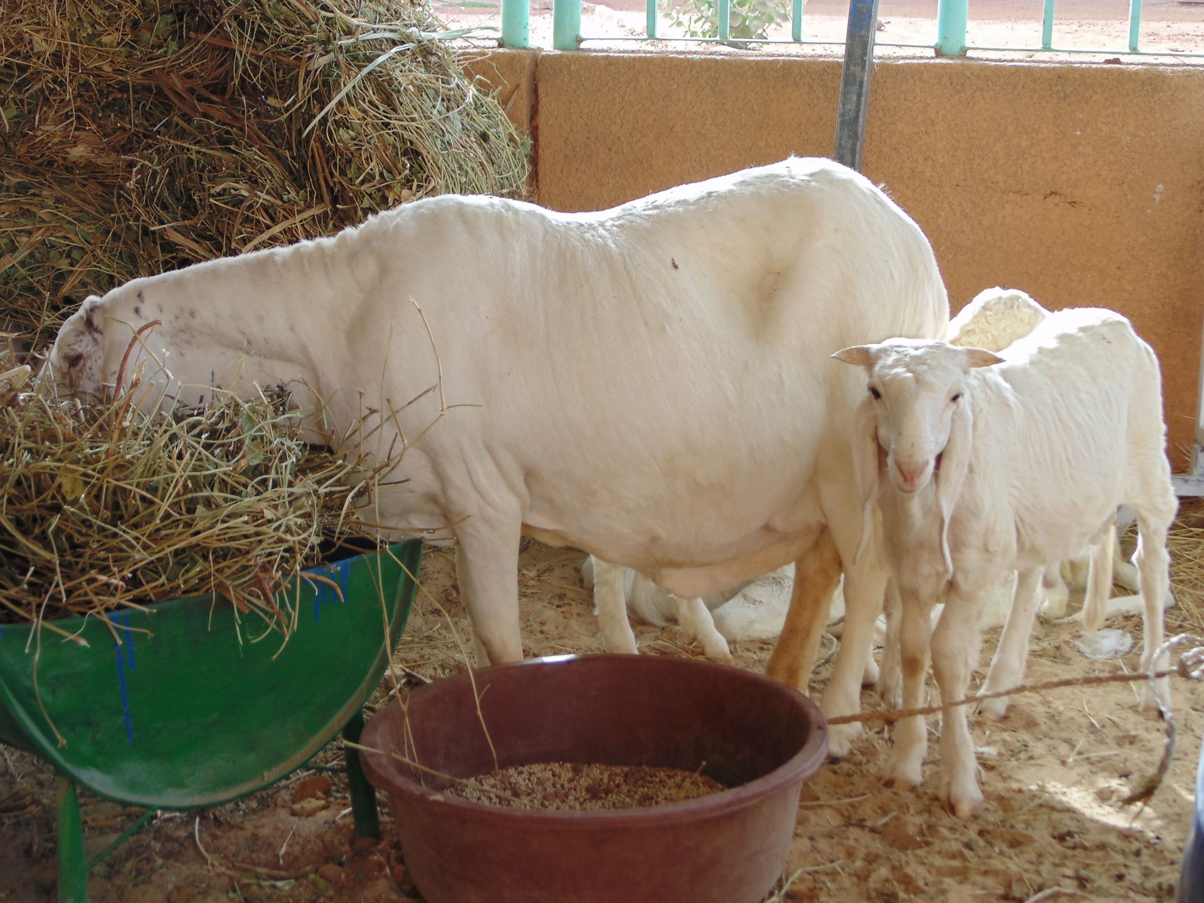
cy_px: 452
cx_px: 602
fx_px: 2017
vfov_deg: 25.2
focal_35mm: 58
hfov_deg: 33.2
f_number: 3.9
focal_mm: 10.4
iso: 80
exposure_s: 1/80
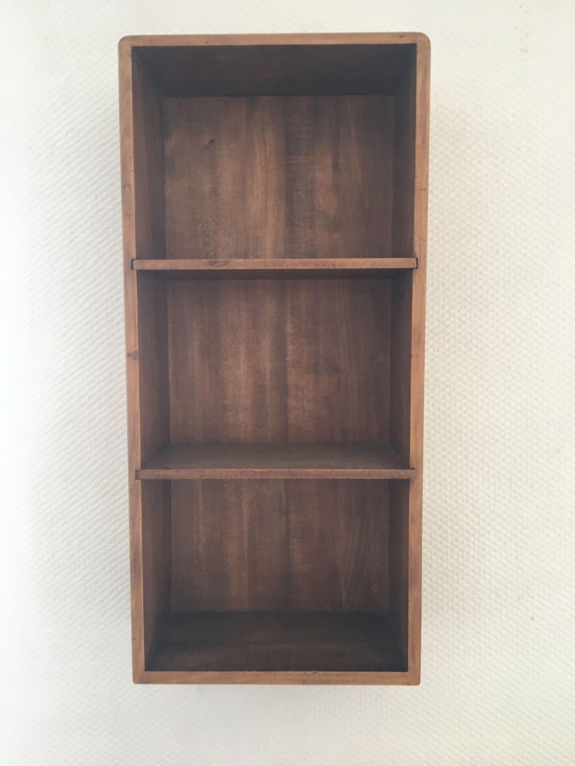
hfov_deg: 48.2
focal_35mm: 29
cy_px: 383
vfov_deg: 61.7
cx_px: 288
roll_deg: +1.0
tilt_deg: -1.8
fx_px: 642
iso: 125
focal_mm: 4.15
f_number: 2.2
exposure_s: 1/33
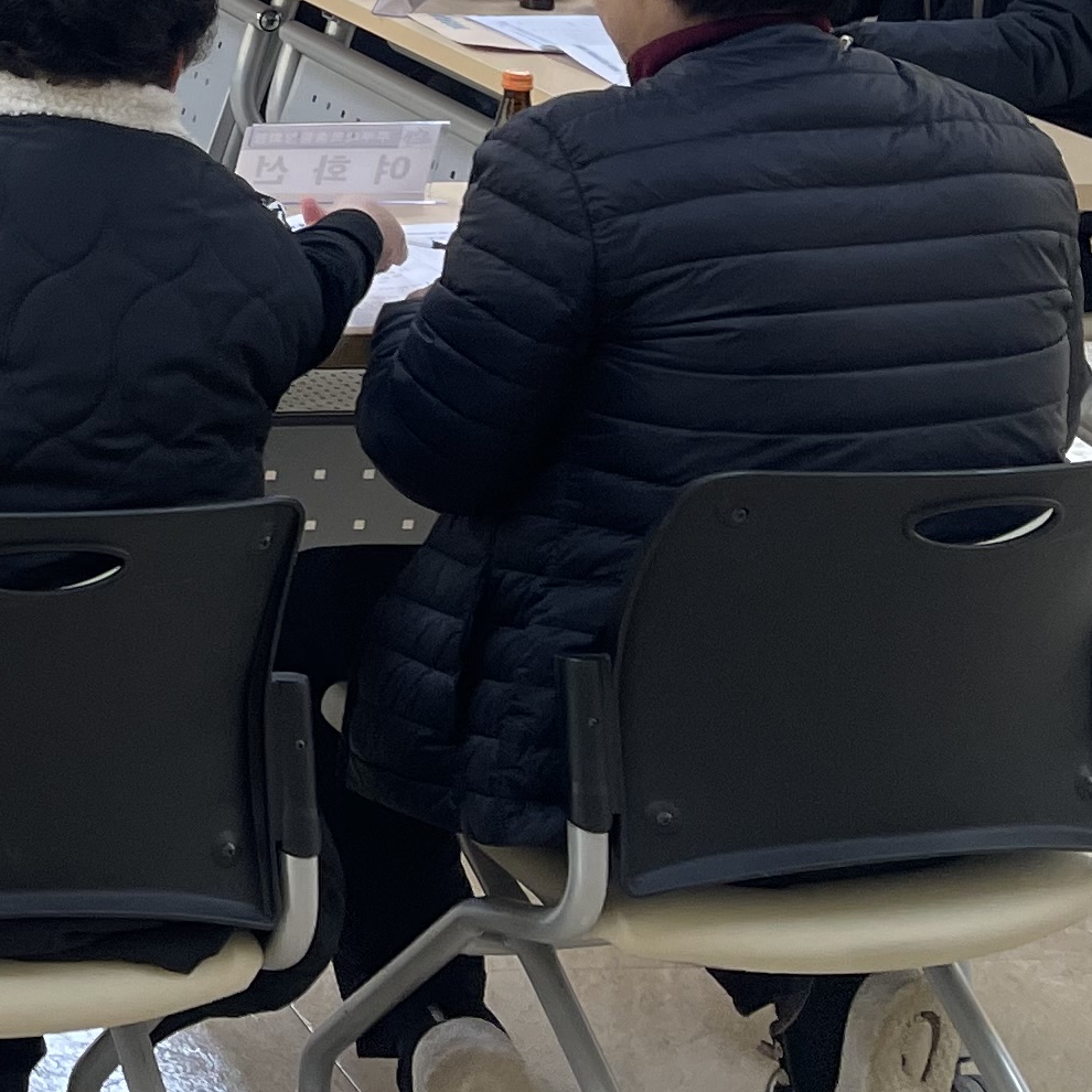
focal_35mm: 90
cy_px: -366
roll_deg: -0.4
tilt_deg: -5.9
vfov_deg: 17.9
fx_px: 3212
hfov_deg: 16.4
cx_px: -822
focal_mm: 5.1
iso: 80
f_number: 1.6
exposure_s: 1/120
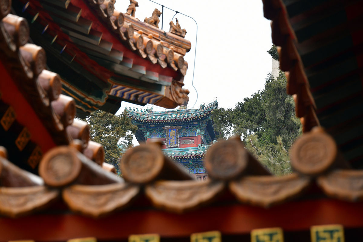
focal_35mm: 135
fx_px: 1361
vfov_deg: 10.2
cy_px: 121
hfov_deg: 15.2
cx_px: 182
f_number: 6.3
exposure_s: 1/160
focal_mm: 135
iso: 560
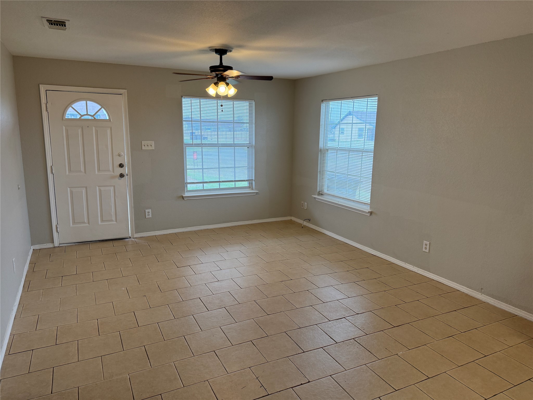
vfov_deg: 56.8
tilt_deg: -9.3
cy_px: 200
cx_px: 266
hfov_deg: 71.6
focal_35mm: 24
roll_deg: +0.2
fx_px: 370
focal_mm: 6.76
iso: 160
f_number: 1.78
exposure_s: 1/157
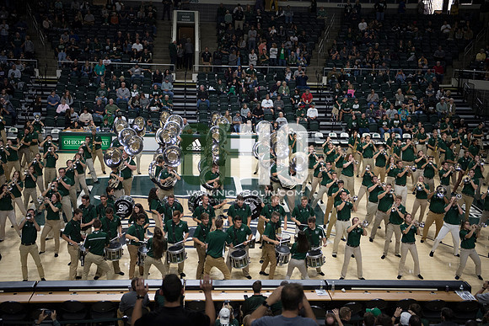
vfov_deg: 26.0
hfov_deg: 38.2
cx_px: 244
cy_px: 163
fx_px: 706
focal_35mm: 52
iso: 2000
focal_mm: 52
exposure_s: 1/1000
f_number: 2.8
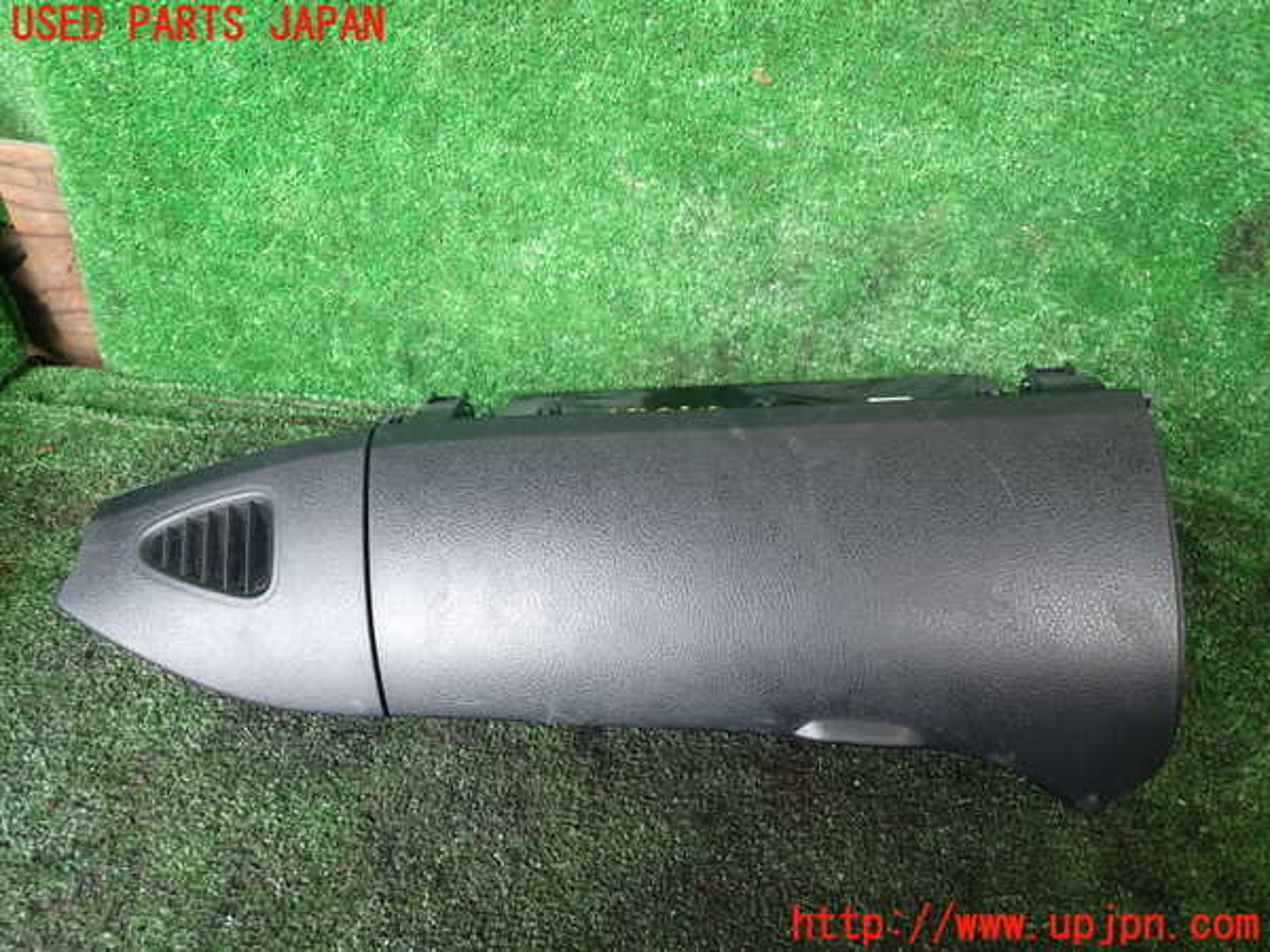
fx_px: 917
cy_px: 476
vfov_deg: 54.9
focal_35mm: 25
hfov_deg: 69.4
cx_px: 635
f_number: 2
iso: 200
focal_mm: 4.5
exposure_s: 1/60
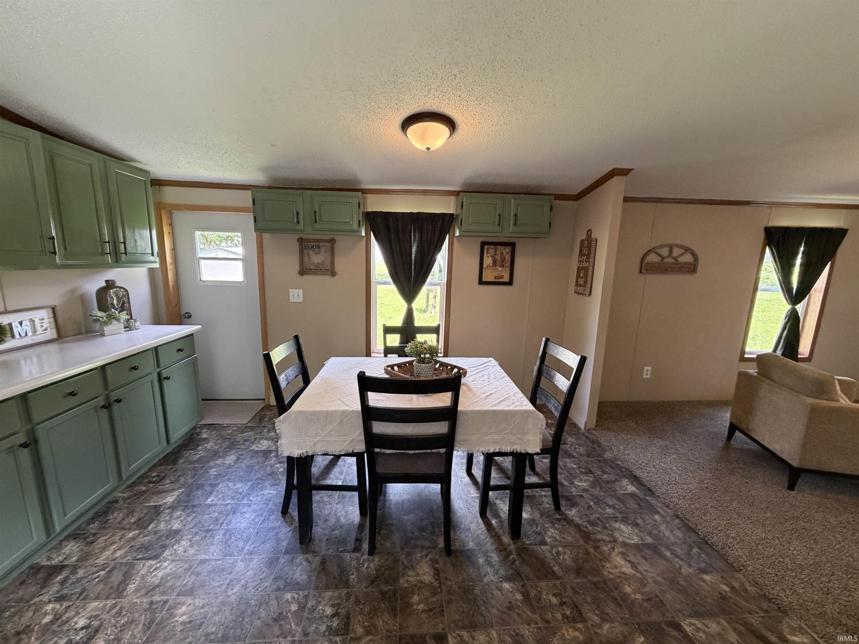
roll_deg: -0.7
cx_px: 430
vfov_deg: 85.7
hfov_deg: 102.1
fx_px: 347
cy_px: 322
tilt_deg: -10.6
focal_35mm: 14
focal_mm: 2.22
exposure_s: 1/60
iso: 320
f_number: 2.2
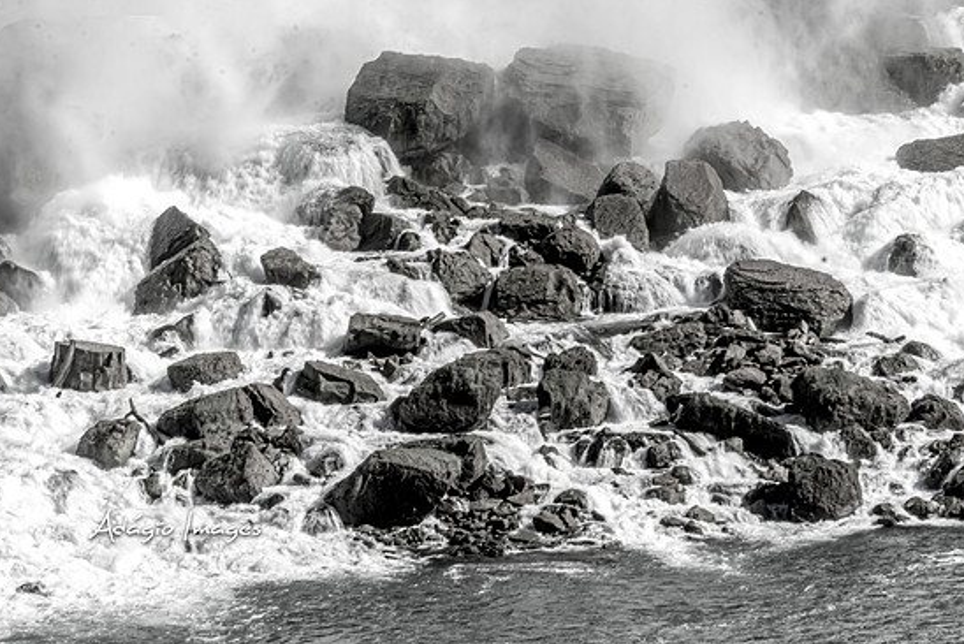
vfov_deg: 4.8
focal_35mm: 284
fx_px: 7609
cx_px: 486
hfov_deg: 7.2
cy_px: 311
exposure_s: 1/20
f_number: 32
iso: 100
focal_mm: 179
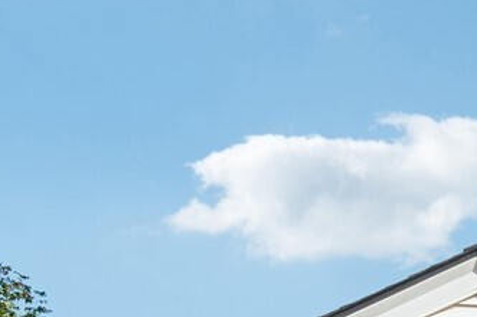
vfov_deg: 13.4
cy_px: 741
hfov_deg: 24.6
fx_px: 1019
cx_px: 518
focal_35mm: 77
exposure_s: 1/500
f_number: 9
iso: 250
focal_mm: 10
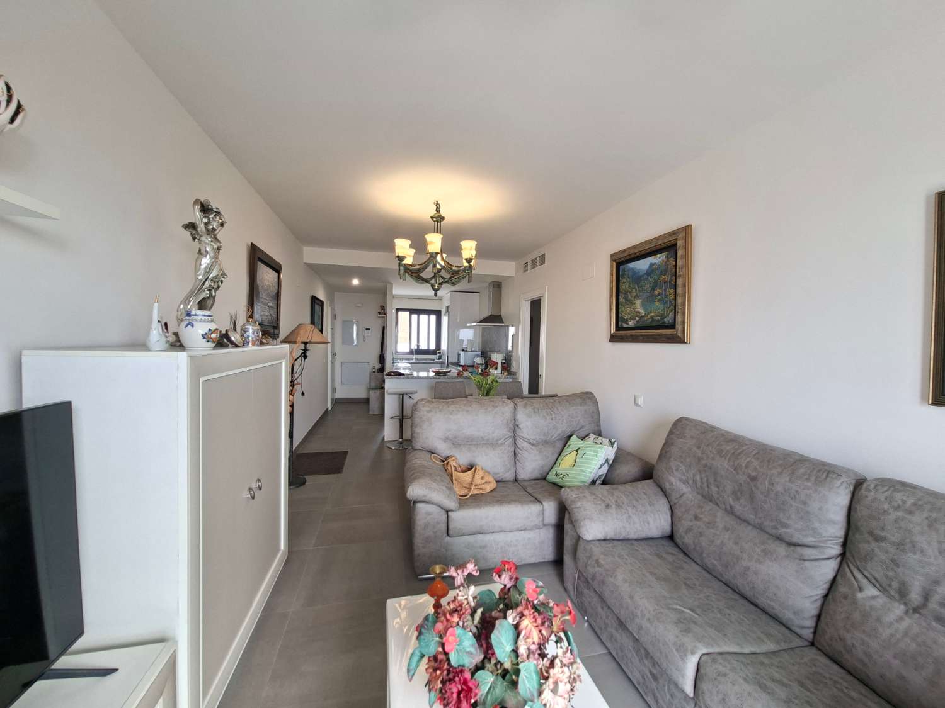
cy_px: 354
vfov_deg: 89.9
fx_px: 355
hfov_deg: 106.2
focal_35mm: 13
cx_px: 472
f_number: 2.2
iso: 50
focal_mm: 1.74
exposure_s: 1/40
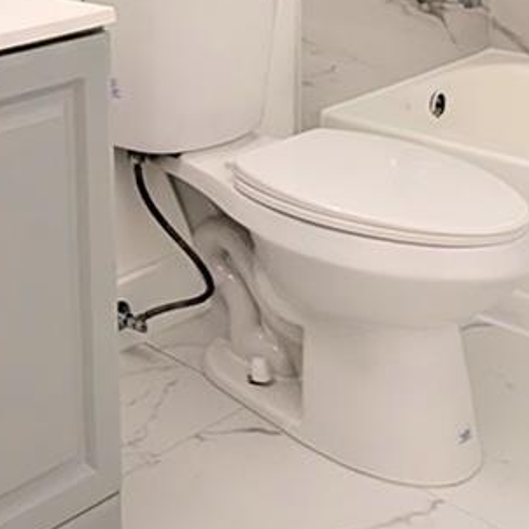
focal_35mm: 56
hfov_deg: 27.9
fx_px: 968
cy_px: -40
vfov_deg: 28.1
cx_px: -54
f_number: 1.7
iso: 54
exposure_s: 1/277
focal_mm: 2.02
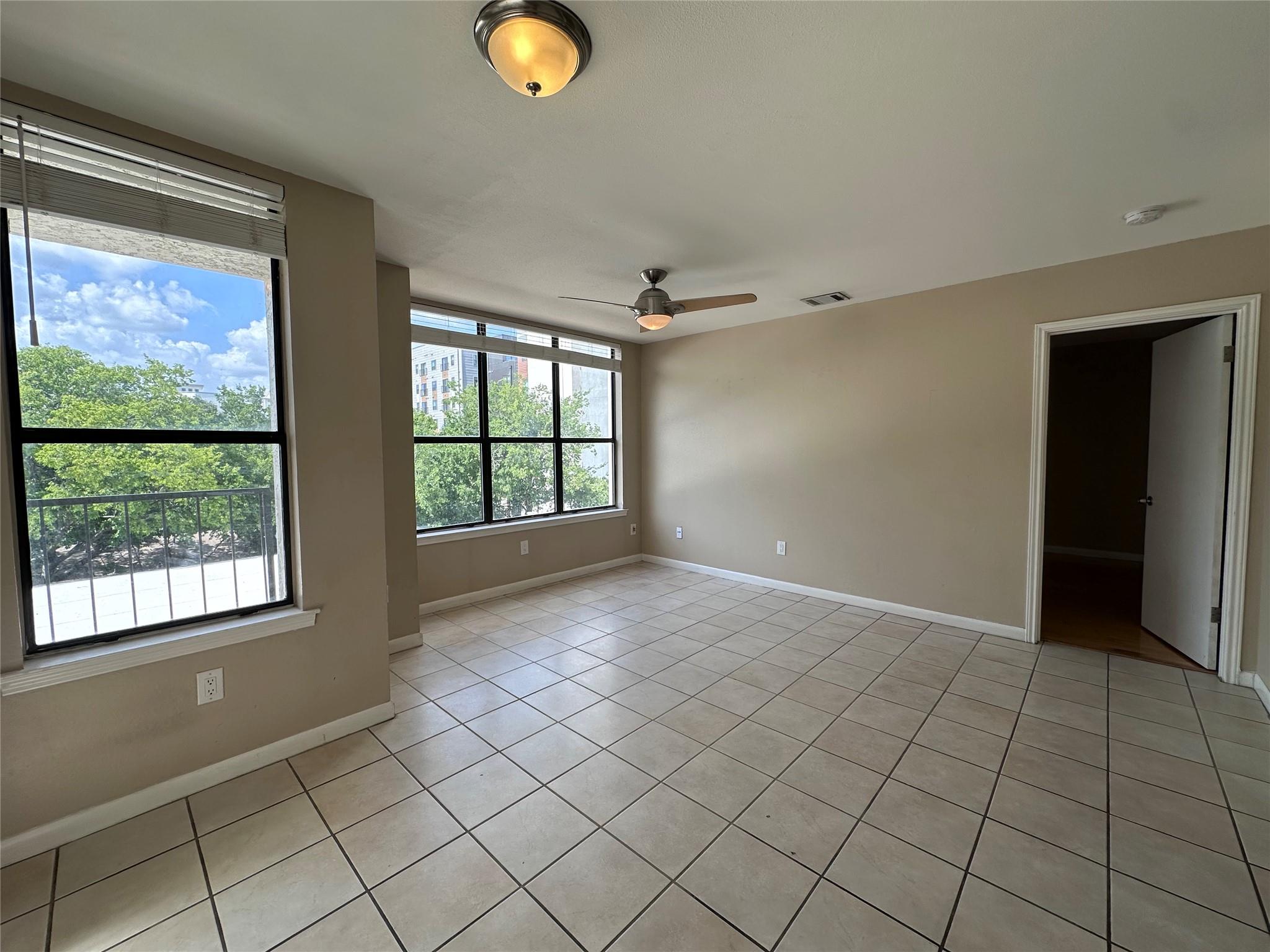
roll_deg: +0.2
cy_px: 476
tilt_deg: -2.9
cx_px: 635
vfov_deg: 85.7
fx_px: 514
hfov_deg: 102.1
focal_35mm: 14
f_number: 2.2
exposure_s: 1/410
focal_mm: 2.22
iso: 40
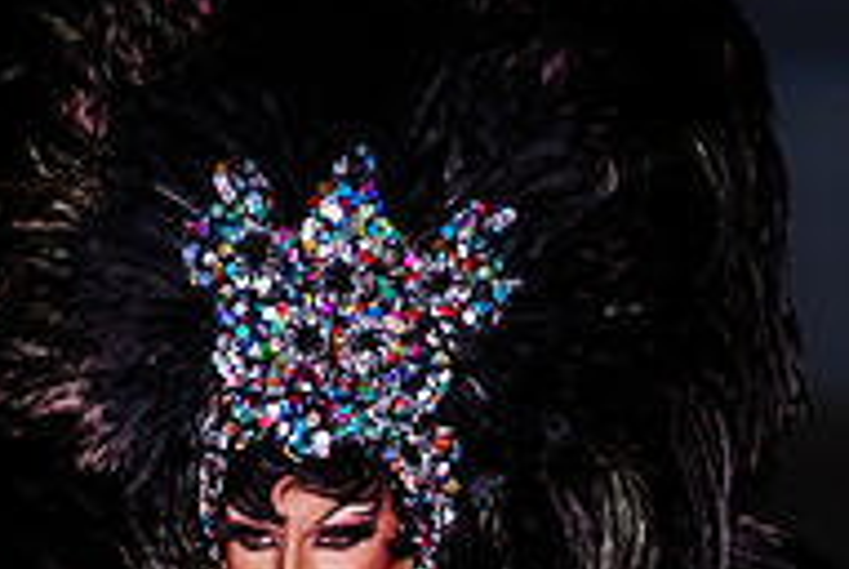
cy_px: 838
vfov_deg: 2.3
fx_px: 14337
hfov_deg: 3.4
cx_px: 520
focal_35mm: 607
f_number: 3.5
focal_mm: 200
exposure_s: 1/160
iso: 2000
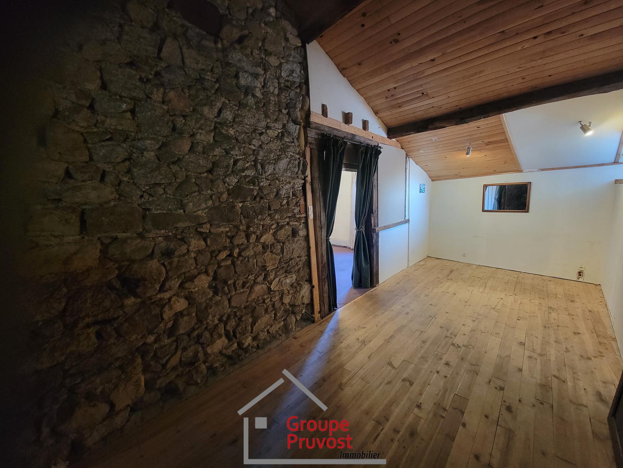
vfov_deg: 89.9
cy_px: 234
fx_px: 234
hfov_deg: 106.2
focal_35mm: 13
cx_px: 312
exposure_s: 1/30
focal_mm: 2.2
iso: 640
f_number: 2.2
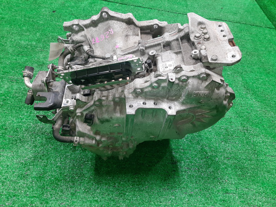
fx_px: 207
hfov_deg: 67.3
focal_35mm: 26
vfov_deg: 53.1
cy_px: 104
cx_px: 138
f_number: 1.7
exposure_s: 1/50
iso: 162
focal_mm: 3.93
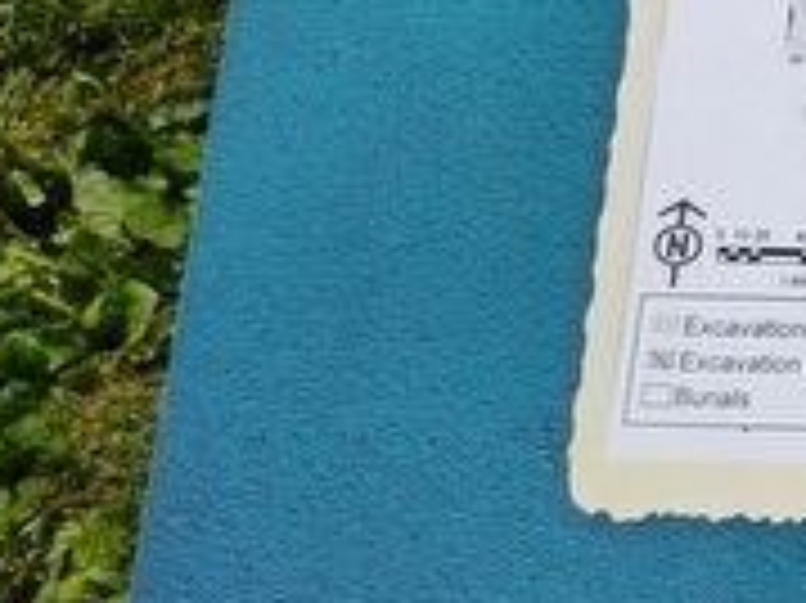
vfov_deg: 13.8
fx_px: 2397
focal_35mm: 103
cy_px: -162
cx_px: 1666
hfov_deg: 15.1
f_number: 1.8
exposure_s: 1/3065
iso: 100
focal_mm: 5.56
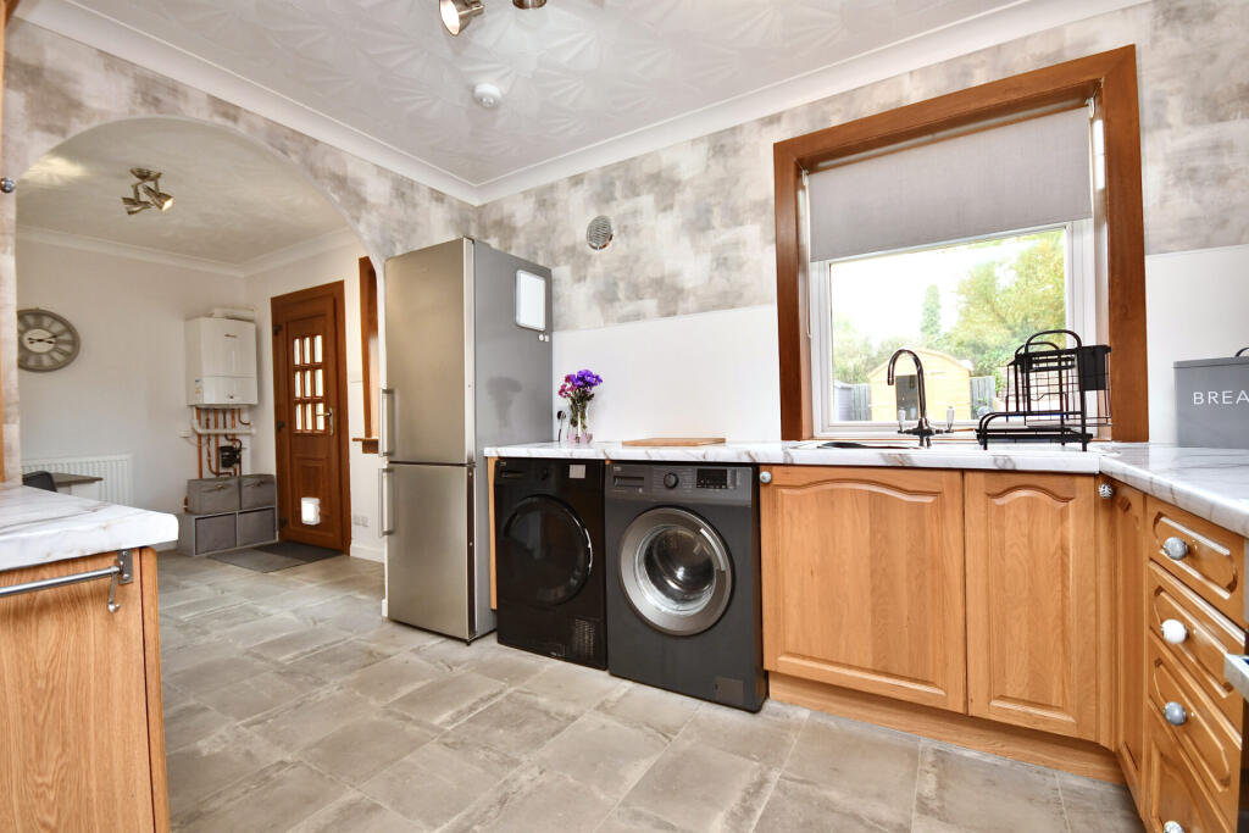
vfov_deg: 77.3
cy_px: 416
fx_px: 520
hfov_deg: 100.4
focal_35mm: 15
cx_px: 624
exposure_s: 1/60
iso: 560
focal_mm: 10
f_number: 4
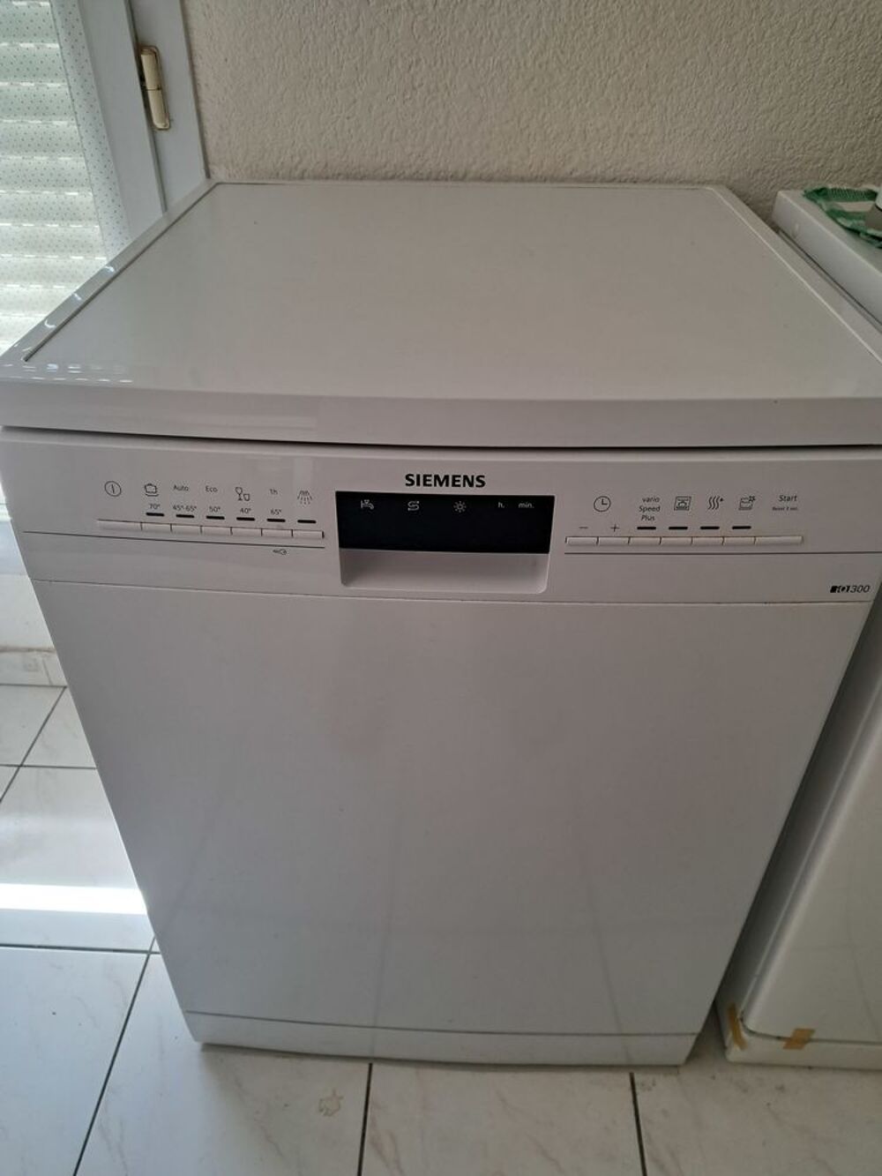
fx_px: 815
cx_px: 441
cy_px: 588
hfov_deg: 56.8
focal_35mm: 24
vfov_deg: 71.6
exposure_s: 1/50
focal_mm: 5.23
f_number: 1.8
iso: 80
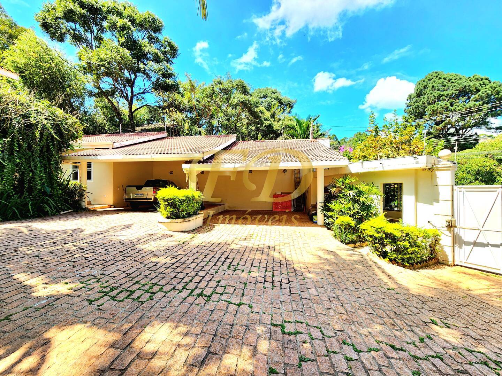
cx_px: 251
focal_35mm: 13
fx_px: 189
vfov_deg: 89.9
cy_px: 188
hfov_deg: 106.2
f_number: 2.2
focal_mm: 2.2
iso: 50
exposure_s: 1/357
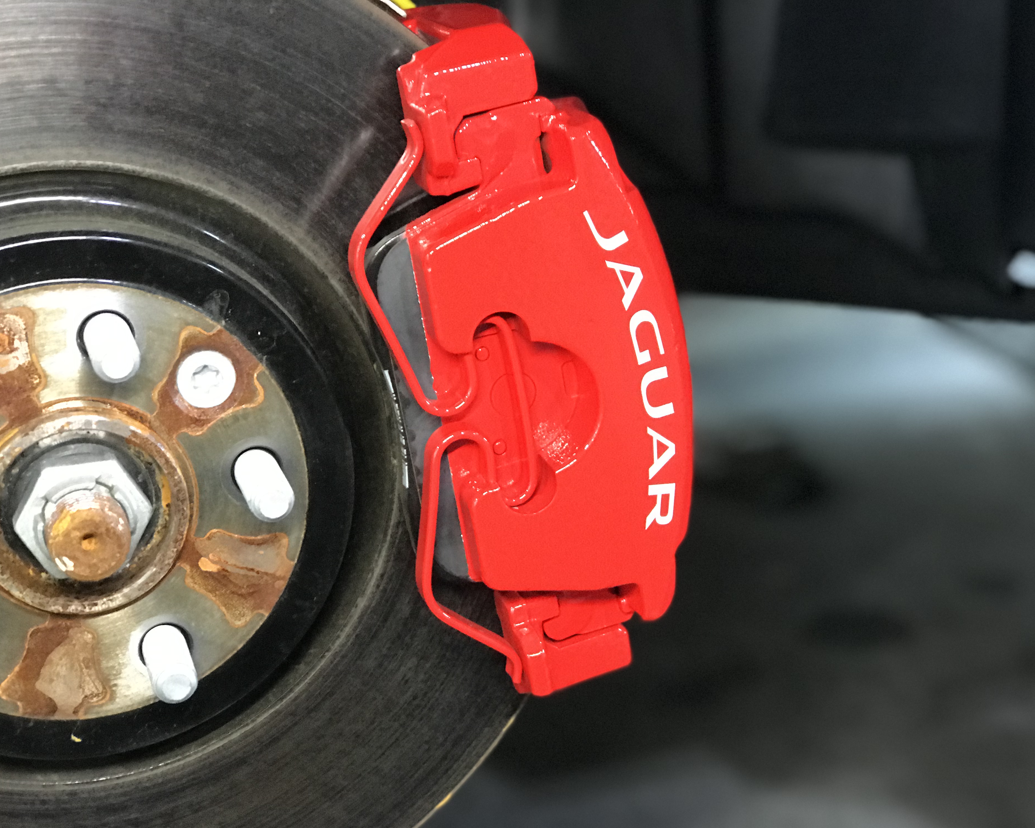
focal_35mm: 60
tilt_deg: -19.2
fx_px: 1838
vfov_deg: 25.4
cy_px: 418
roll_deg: +2.2
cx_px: 498
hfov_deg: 31.4
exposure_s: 1/60
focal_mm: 6.6
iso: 640
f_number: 2.8
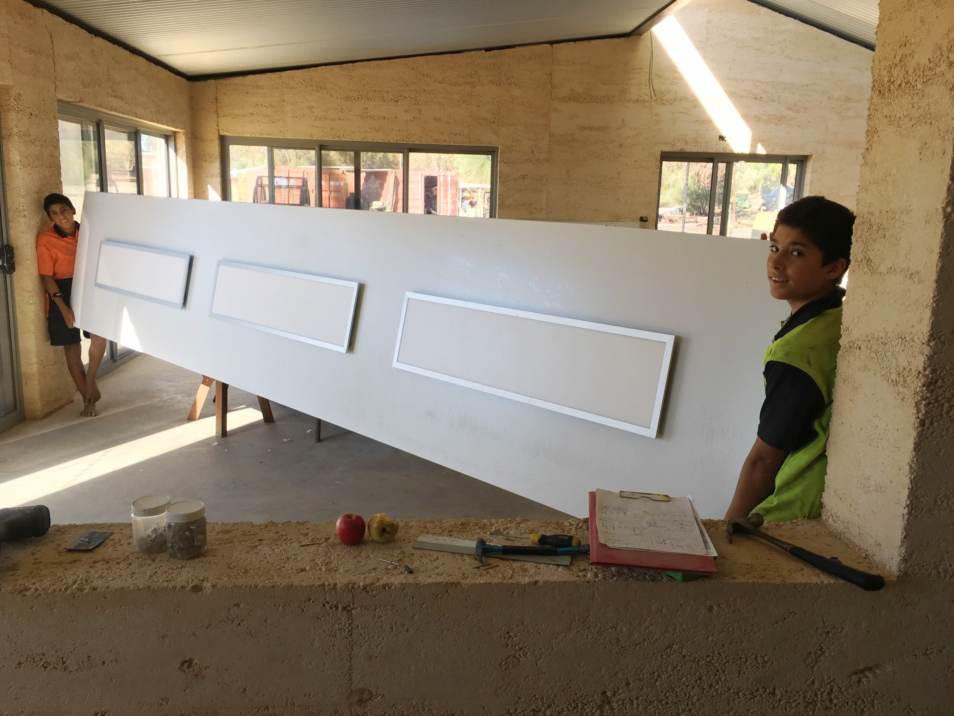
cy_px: 358
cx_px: 477
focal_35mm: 29
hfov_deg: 61.7
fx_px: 799
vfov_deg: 48.2
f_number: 2.2
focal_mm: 4.15
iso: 25
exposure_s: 1/119
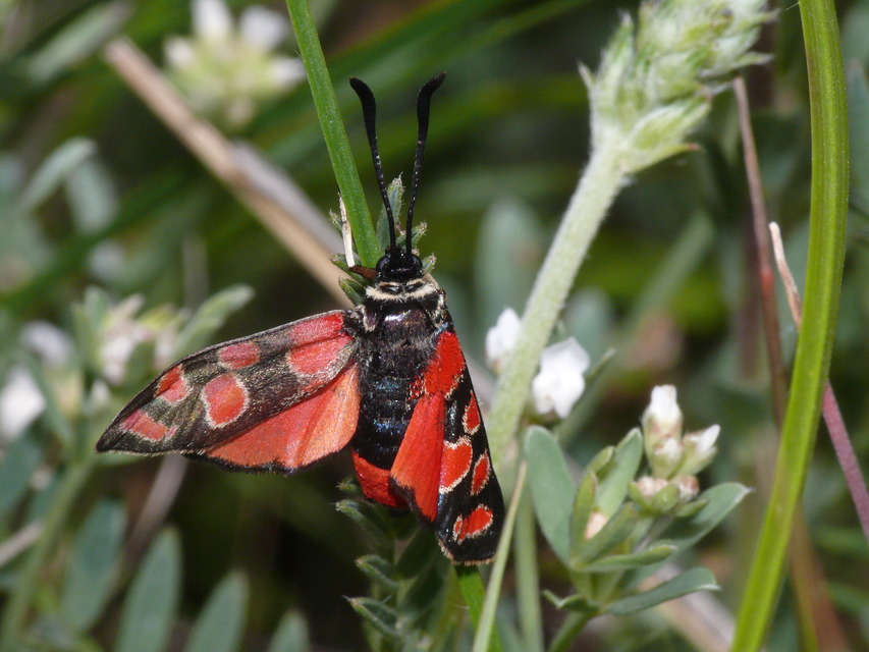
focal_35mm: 200
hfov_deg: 9.9
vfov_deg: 7.4
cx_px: 434
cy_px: 326
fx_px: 5022
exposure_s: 1/640
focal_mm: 42.3
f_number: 11
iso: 200
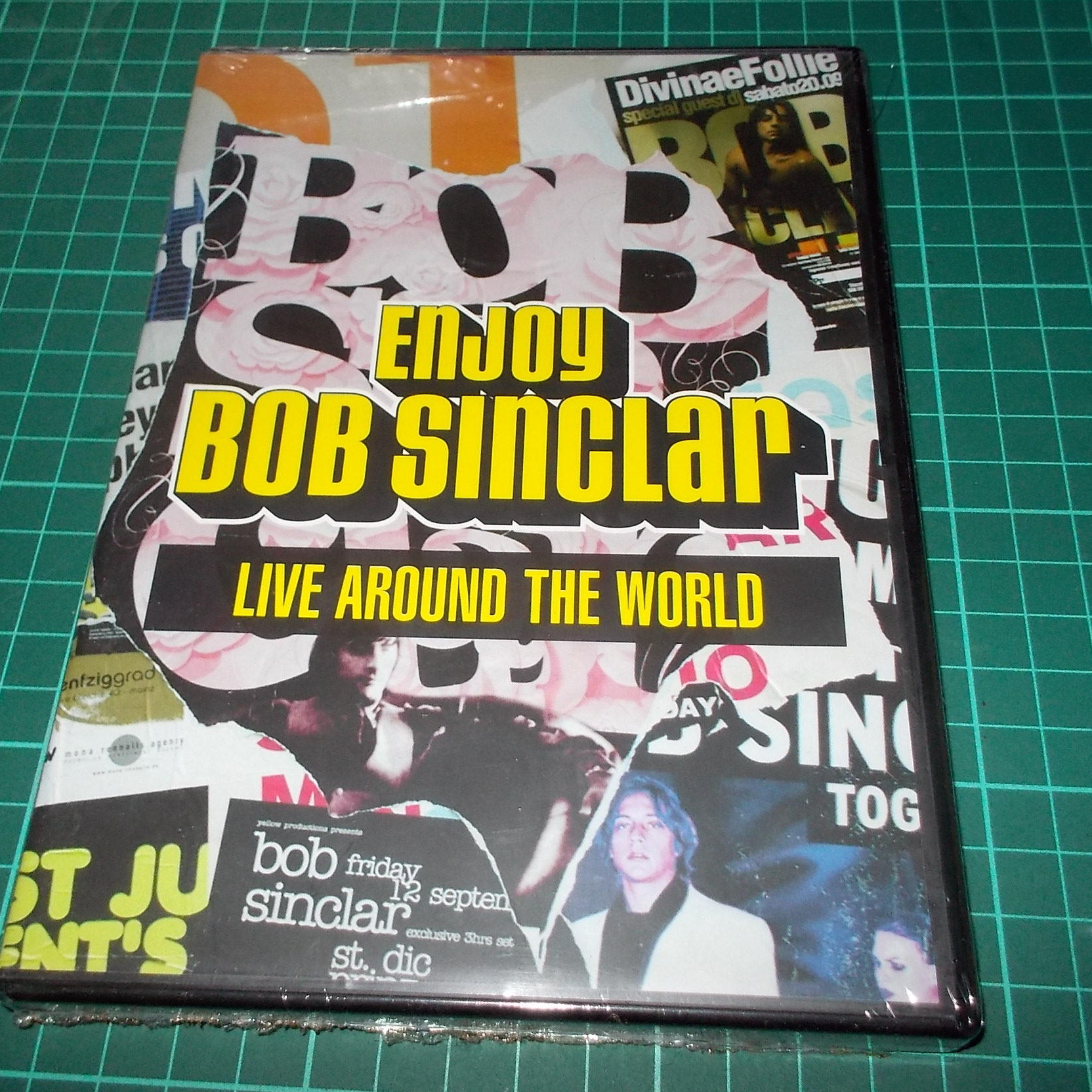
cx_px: 518
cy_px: 557
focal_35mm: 35
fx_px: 1249
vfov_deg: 47.2
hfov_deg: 47.2
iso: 200
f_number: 3.3
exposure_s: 1/30
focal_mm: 4.1
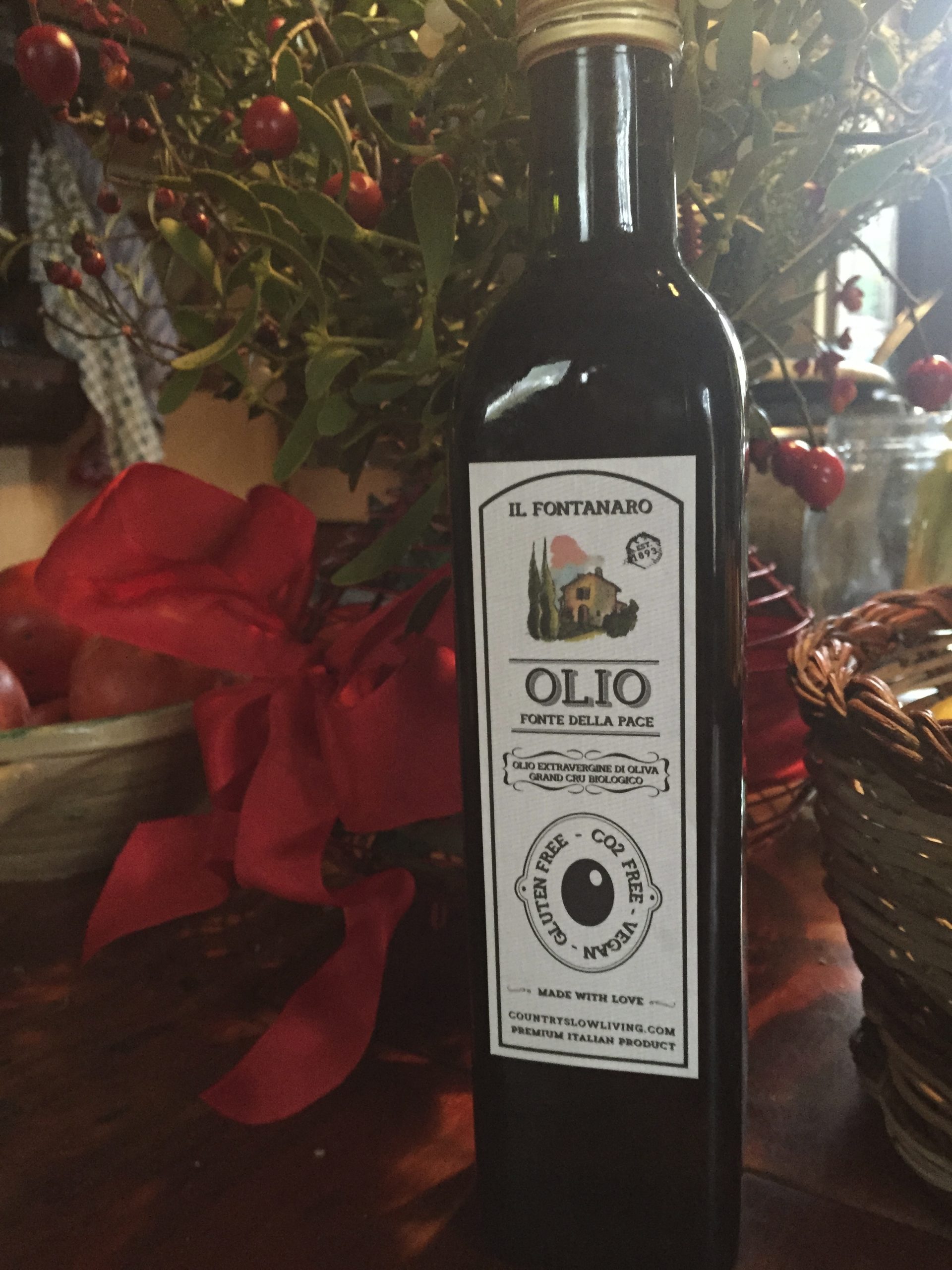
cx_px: 476
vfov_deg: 61.7
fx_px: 1063
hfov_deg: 48.2
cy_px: 635
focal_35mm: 29
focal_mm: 4.15
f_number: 2.2
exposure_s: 1/15
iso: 250
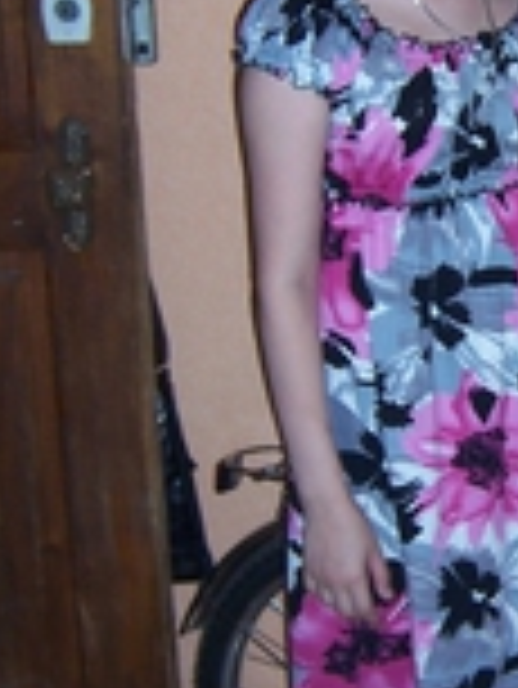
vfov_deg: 20.2
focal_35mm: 97
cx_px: 644
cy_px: 238
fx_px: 1933
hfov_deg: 14.7
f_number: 2.8
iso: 80
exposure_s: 1/60
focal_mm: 5.5
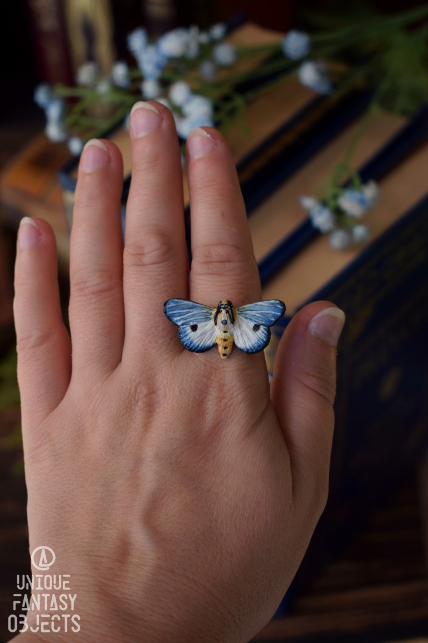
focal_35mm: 68
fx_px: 1204
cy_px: 322
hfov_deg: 20.2
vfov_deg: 29.9
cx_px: 214
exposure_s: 1/125
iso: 400
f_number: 5.3
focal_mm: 45
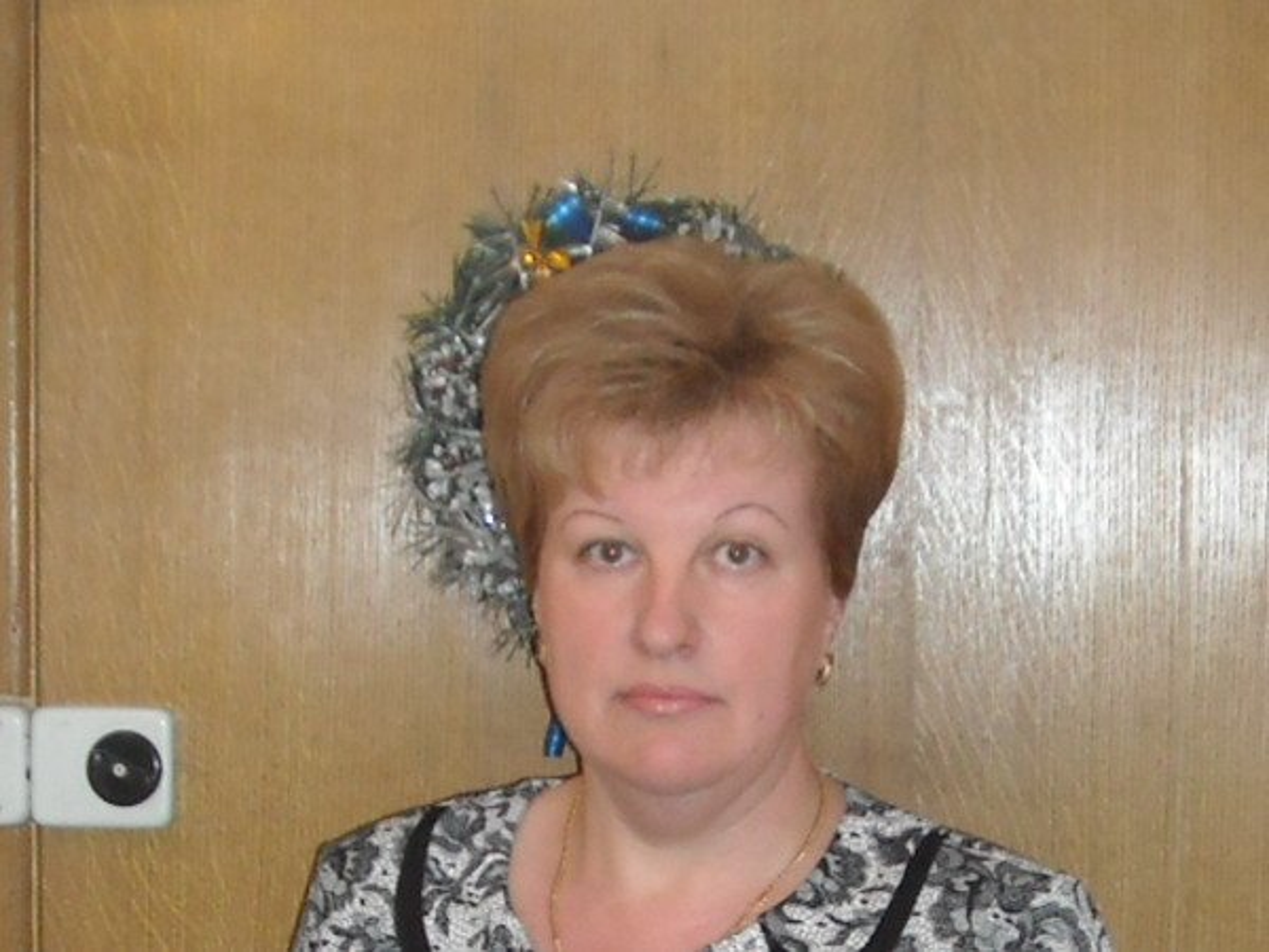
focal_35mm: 35
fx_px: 1283
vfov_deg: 40.7
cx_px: 634
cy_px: 476
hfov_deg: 52.6
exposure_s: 1/60
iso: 200
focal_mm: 5.7
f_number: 2.8
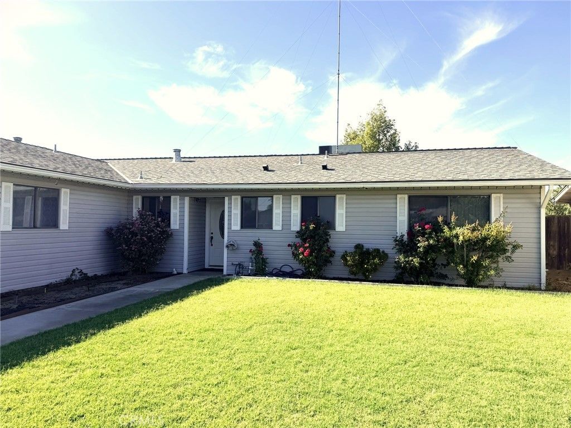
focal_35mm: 24
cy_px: 214
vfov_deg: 56.8
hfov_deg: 71.6
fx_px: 396
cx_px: 286
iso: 80
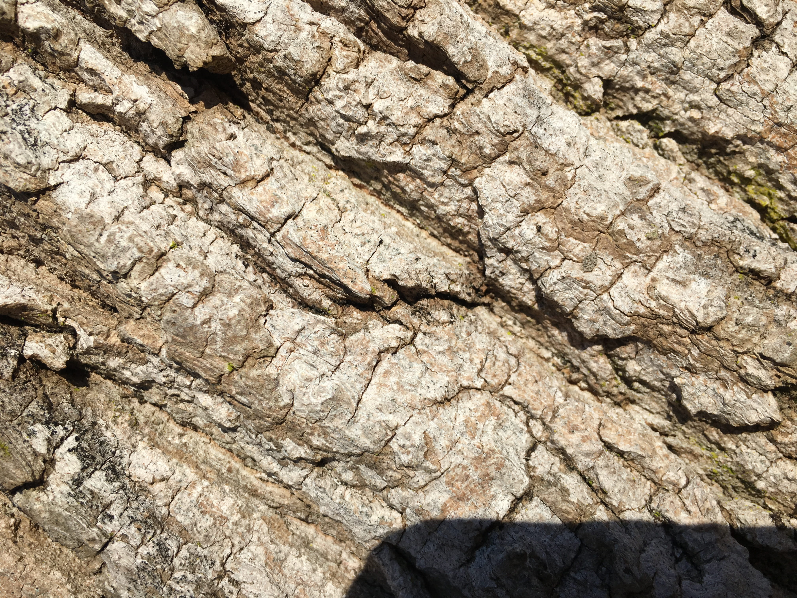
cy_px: 299
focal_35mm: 29
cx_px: 398
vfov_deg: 48.2
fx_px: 668
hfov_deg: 61.7
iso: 25
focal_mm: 4.15
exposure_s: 1/894
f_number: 2.2
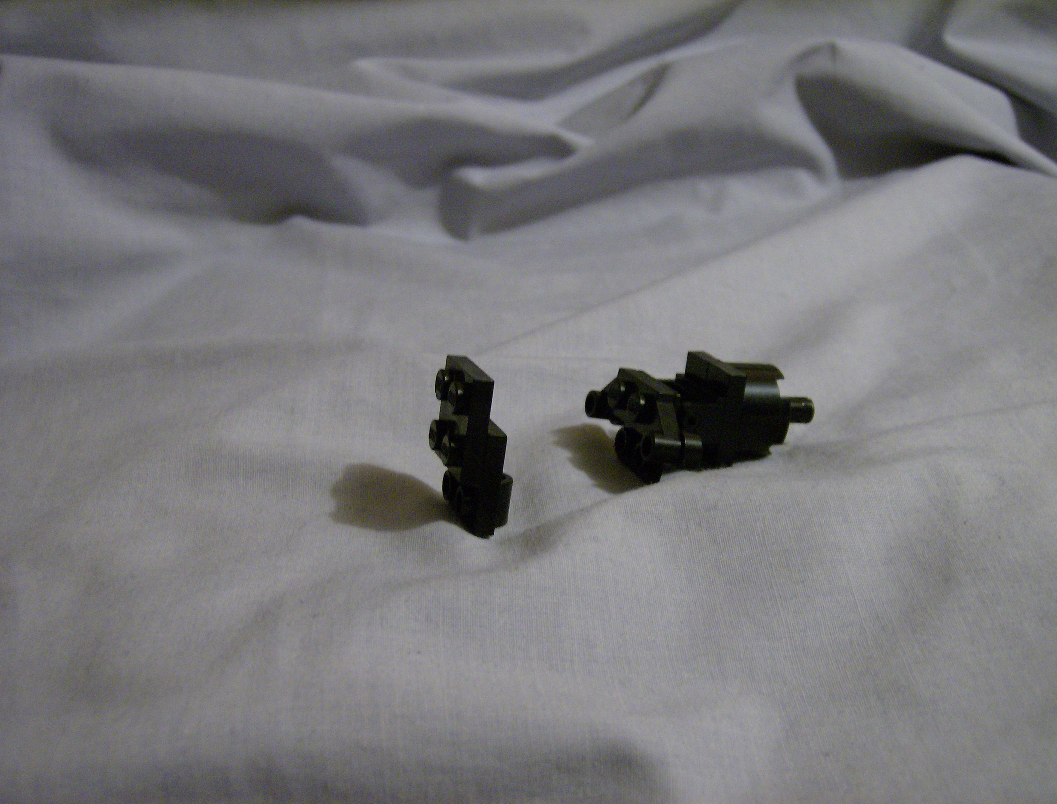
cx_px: 528
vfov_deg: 38.0
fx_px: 1166
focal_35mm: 38
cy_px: 402
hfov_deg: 48.8
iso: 200
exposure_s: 1/12.7
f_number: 2.9
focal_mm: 6.4
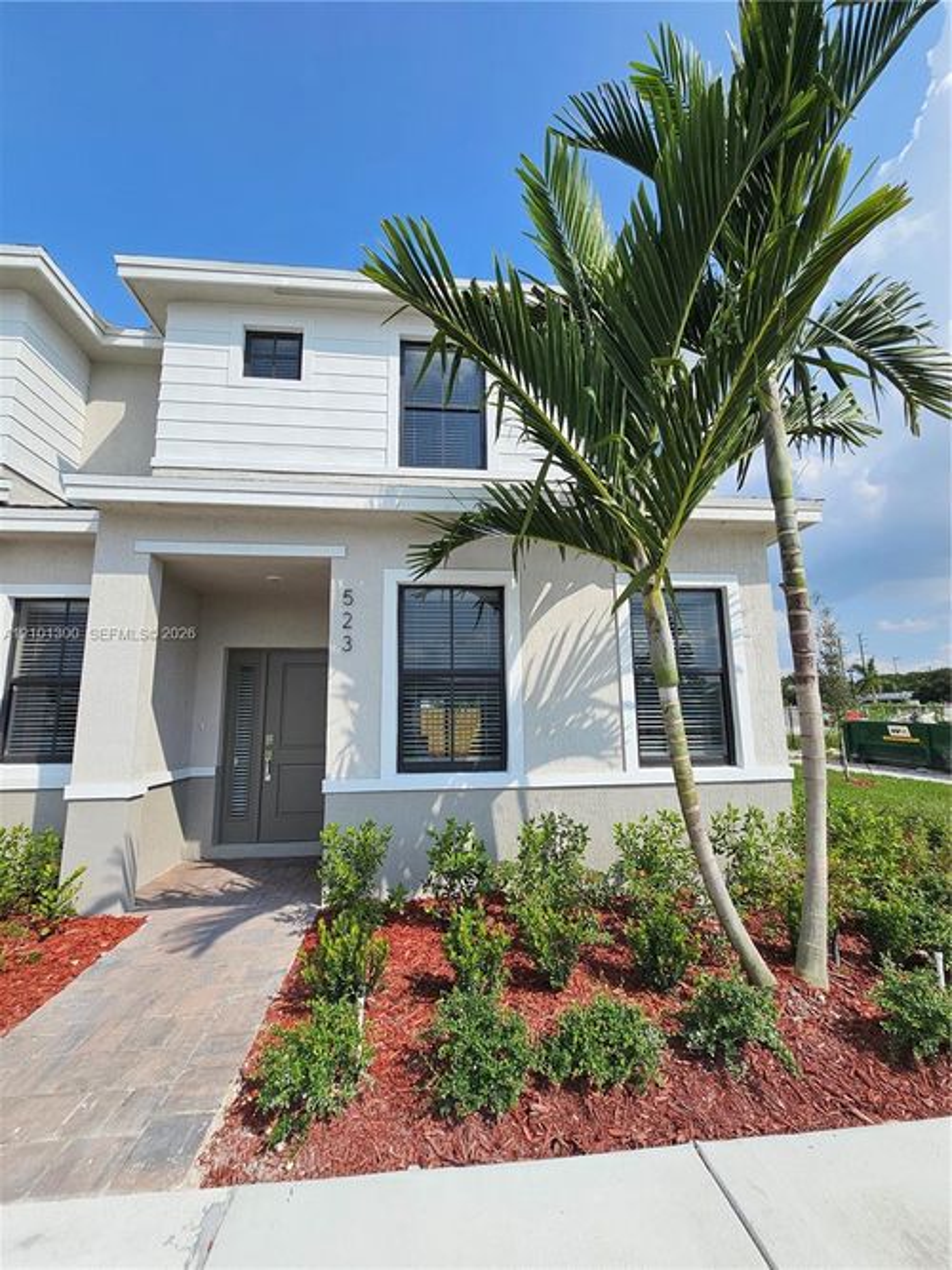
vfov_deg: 106.2
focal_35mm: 13
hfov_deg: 89.9
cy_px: 635
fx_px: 477
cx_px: 476
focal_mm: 2.2
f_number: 2.2
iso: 50
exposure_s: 1/3531
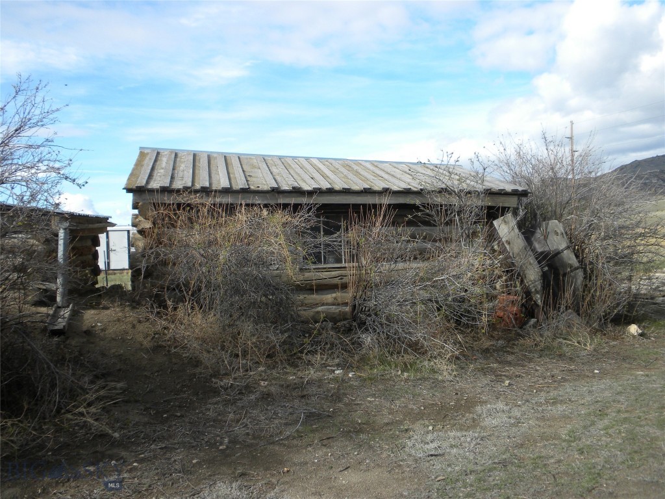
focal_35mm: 37
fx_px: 711
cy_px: 250
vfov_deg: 38.7
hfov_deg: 50.1
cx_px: 332
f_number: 3.5
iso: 64
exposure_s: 1/470
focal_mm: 6.6
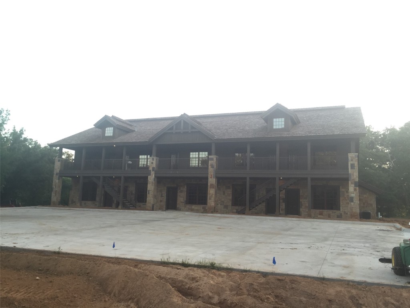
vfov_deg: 48.2
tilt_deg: +9.8
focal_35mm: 29
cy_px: 154
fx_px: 343
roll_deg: -2.4
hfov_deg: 61.7
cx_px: 205
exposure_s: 1/60
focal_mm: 4.15
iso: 32
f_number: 2.2
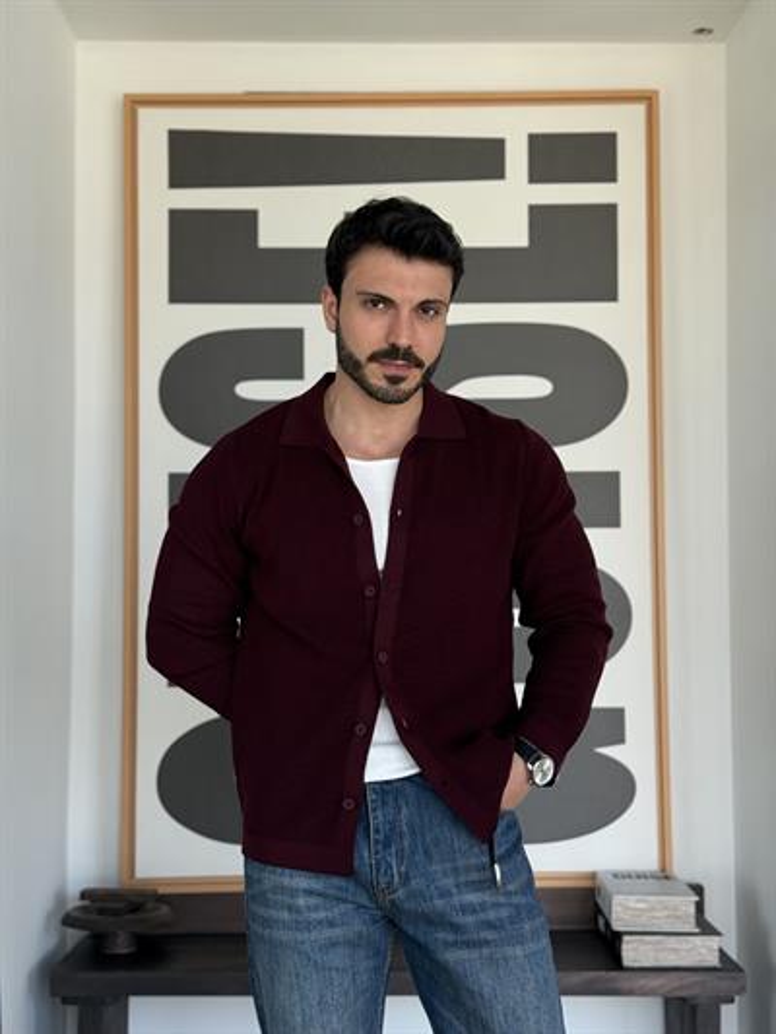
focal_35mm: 48
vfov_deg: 39.6
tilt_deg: +3.0
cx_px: 388
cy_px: 517
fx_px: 1434
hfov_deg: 30.3
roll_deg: +0.0
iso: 125
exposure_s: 1/228
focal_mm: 6.76
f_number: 1.78
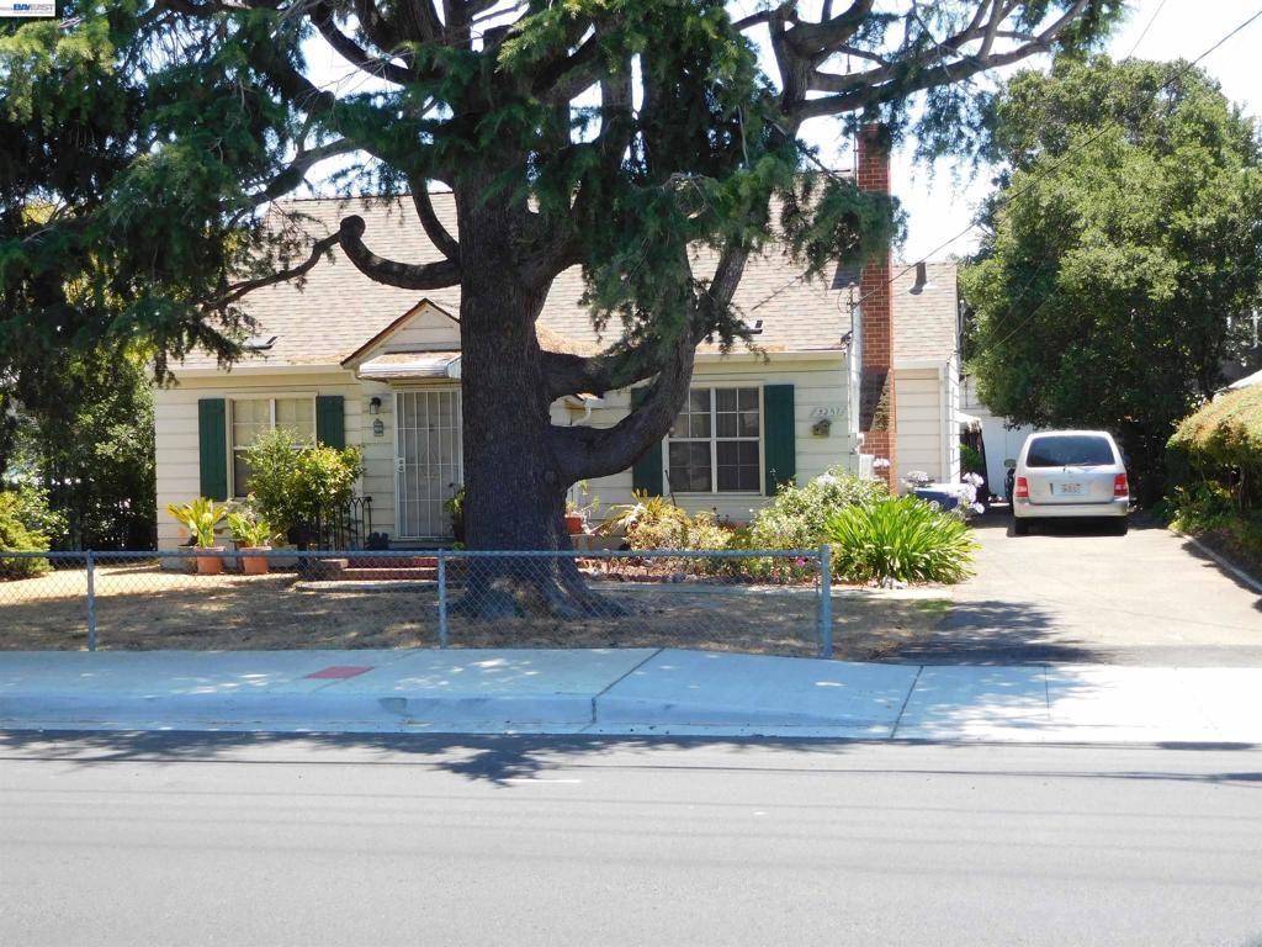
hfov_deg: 42.1
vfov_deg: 32.2
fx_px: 1641
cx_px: 631
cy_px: 474
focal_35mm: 45
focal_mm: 8
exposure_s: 1/250
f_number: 4
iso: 125
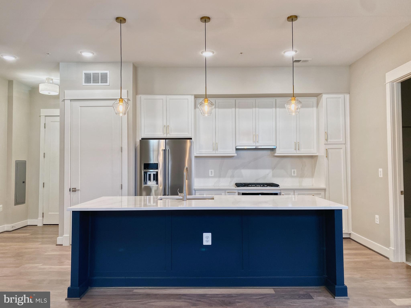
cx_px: 206
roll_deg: +0.0
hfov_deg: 67.3
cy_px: 154
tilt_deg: +2.6
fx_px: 309
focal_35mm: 26
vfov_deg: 53.1
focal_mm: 4.25
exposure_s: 1/120
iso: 125
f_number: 1.8
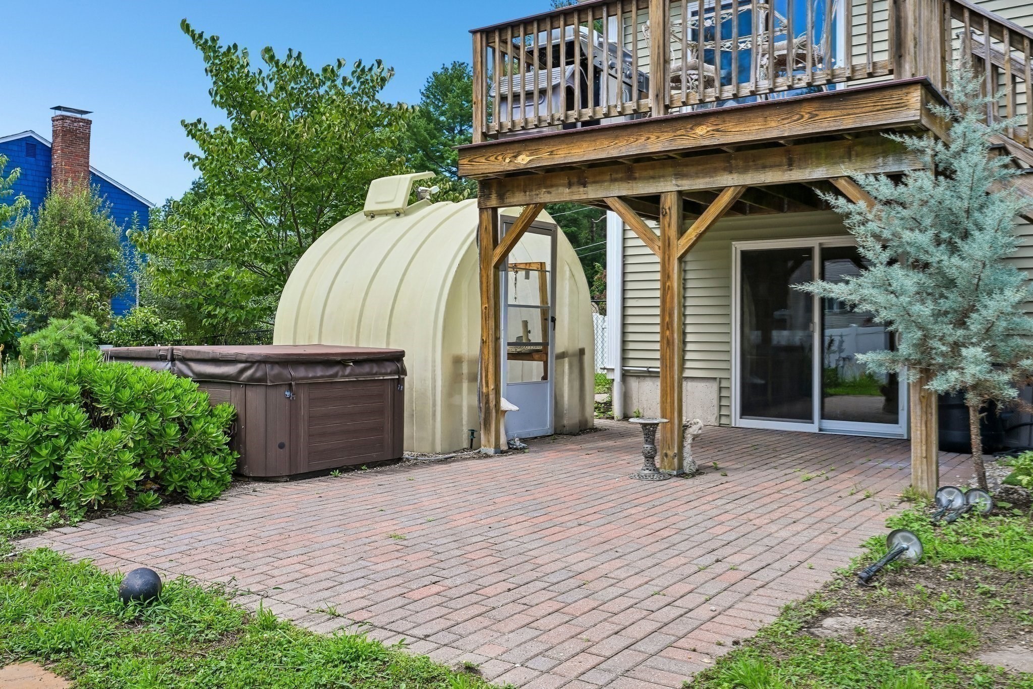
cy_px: 344
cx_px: 516
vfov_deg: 45.0
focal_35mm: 29
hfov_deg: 63.7
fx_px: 832
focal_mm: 29
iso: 400
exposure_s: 1/400
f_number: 8
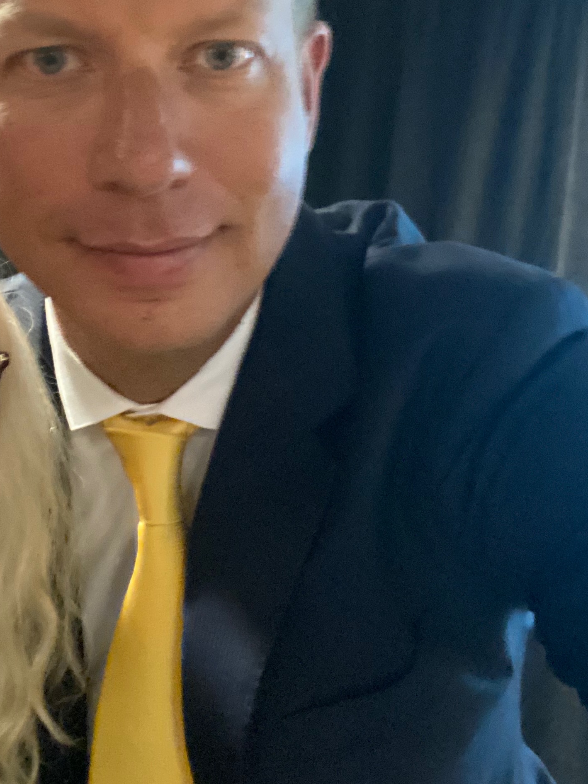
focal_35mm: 49
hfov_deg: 29.2
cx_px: 145
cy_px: 274
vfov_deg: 38.6
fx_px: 1110
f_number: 2.2
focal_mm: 2.71
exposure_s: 1/17
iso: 1000
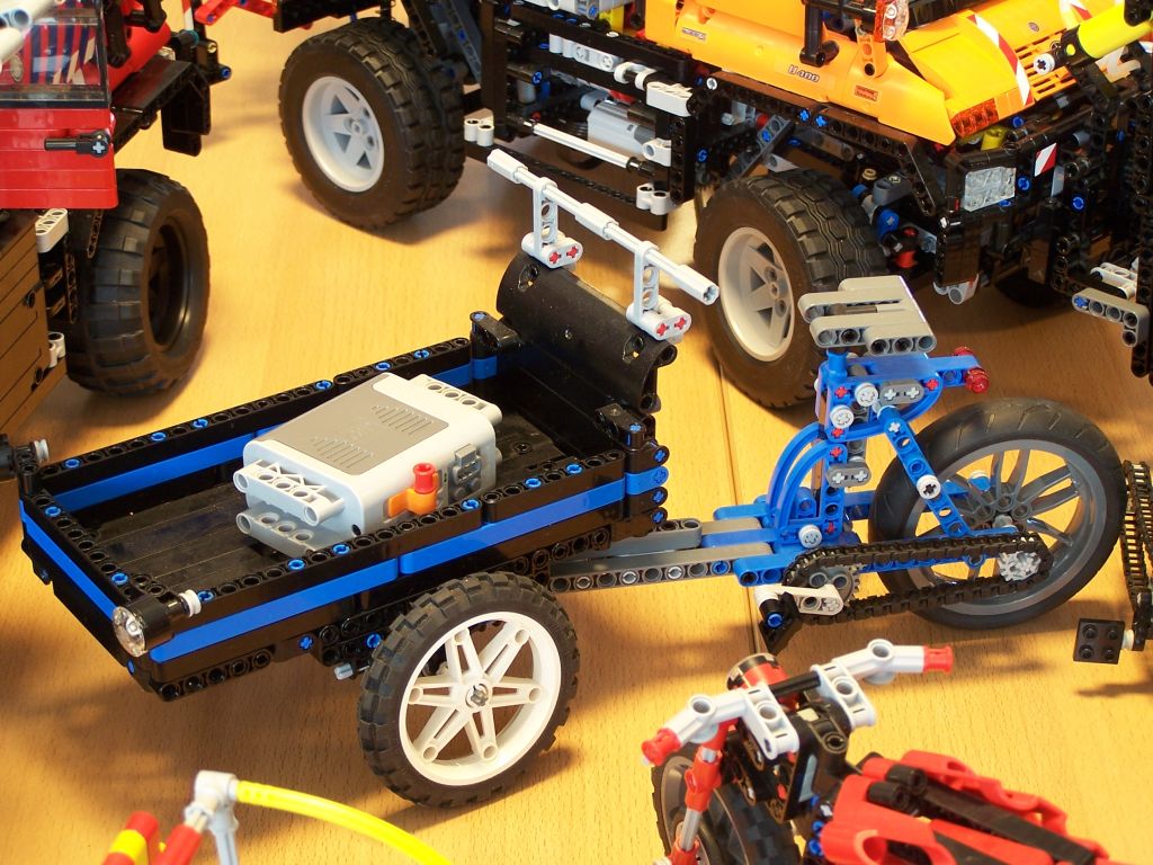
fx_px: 2731
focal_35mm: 82
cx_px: 576
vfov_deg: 18.0
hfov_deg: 23.8
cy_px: 432
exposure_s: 1/4
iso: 80
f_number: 3.2
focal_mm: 13.7
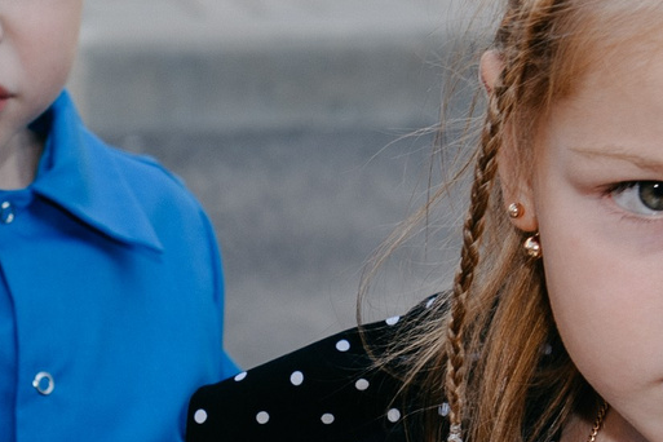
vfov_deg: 6.5
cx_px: -371
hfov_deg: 9.7
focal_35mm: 205
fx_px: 3775
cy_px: 806
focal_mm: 38
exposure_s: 1/160
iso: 100
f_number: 4.5
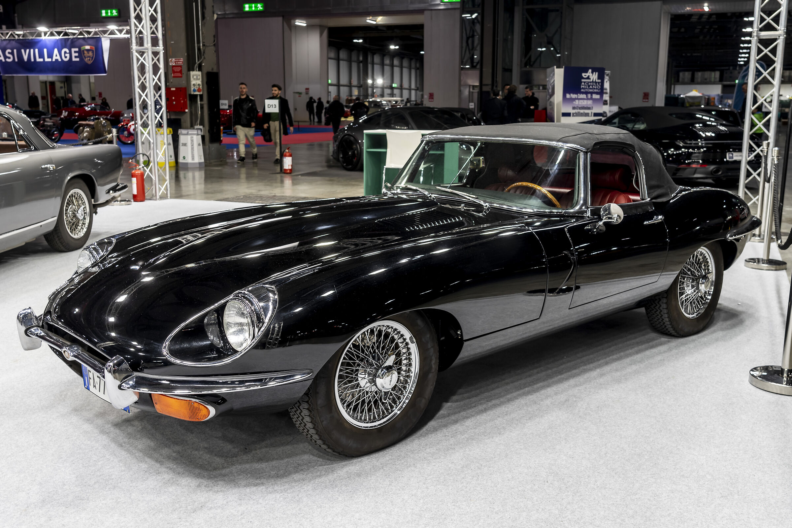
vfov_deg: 38.9
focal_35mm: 34
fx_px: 748
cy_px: 264
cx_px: 396
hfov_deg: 55.8
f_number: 5.6
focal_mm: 34
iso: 125
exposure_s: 1/20
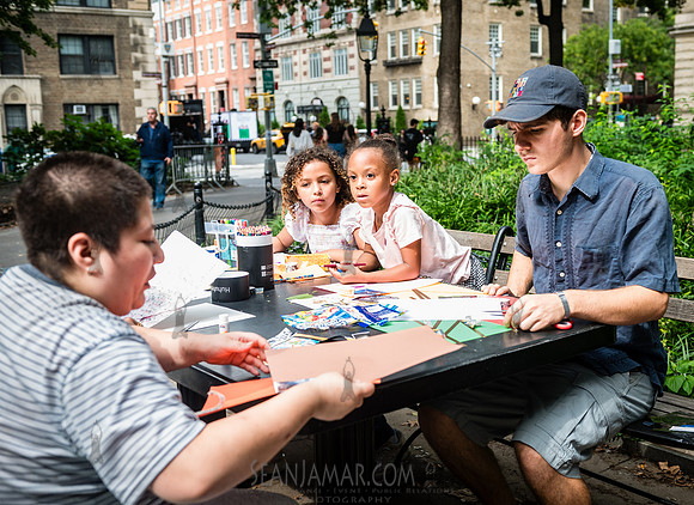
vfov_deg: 35.3
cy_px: 241
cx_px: 397
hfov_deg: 47.1
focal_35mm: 40
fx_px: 794
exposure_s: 1/320
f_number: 4
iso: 400
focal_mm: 36
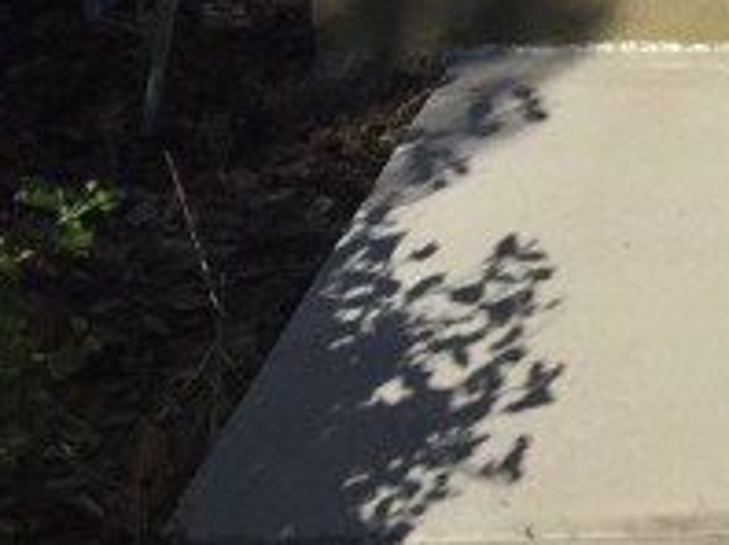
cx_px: 1543
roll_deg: -0.8
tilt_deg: -0.7
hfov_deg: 11.6
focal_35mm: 150
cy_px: -714
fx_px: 3155
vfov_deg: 9.0
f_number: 2.2
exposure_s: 1/4405
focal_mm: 4.15
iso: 32
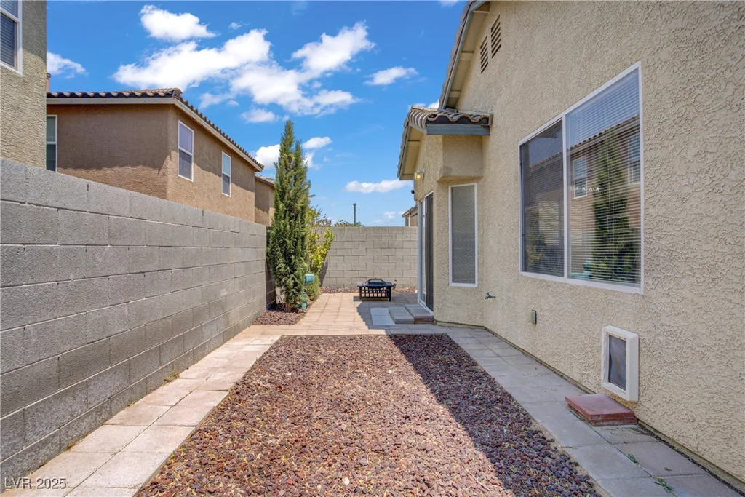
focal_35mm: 17
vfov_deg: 70.5
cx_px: 372
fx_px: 352
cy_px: 248
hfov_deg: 93.3
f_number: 8
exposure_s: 1/800
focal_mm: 17
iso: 400
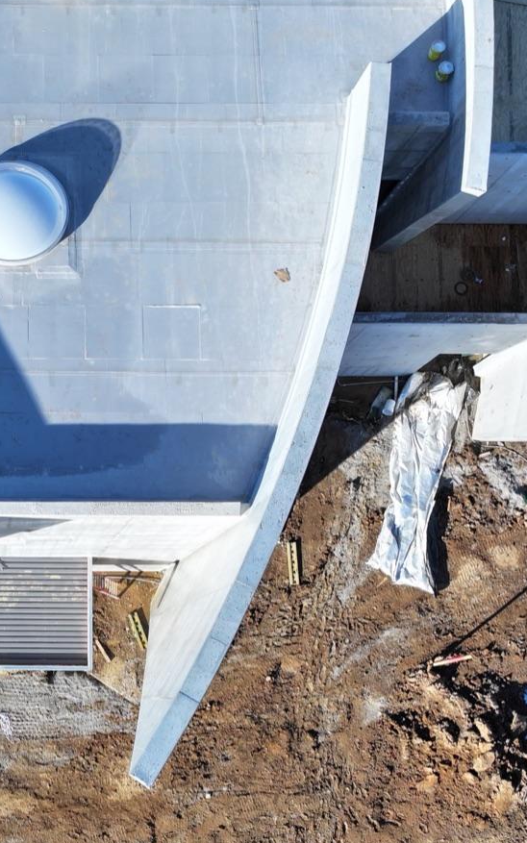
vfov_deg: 34.4
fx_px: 1333
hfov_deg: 21.5
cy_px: 630
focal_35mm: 58
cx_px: -12
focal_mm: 12.29
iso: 140
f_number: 2.8
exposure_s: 1/1000
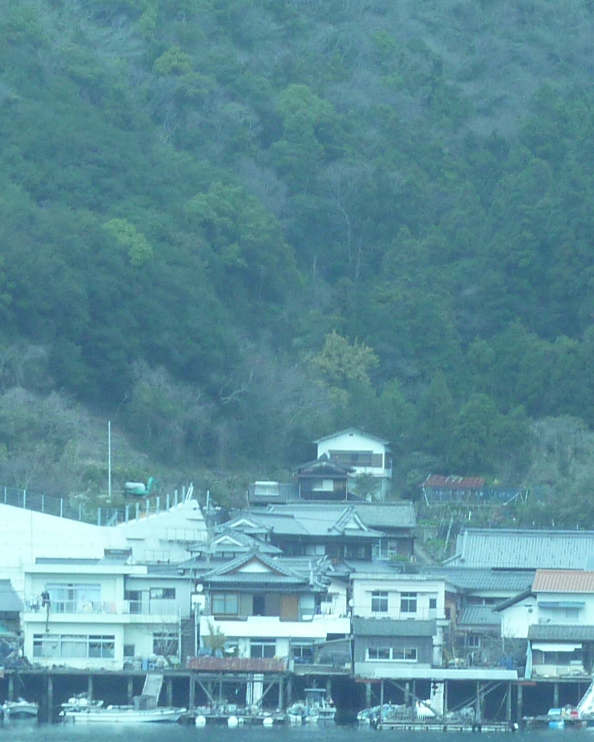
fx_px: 4854
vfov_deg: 8.7
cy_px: 518
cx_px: 585
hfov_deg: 7.0
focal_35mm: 221
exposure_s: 1/320
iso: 125
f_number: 4.1
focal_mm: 11
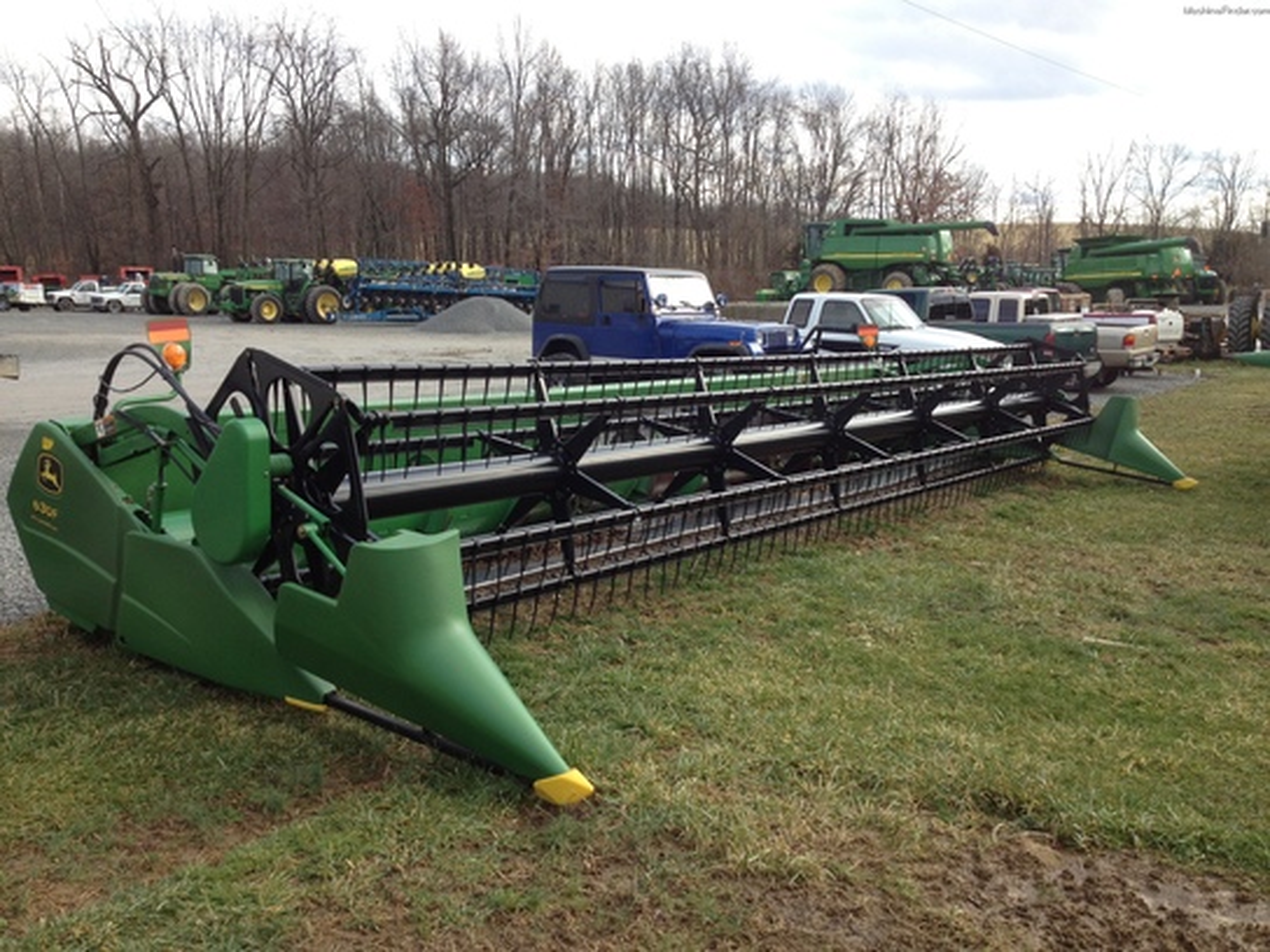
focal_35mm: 35
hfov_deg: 52.6
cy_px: 476
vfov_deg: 40.7
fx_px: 1284
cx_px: 635
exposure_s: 1/418
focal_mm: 4.28
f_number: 2.4
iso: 50
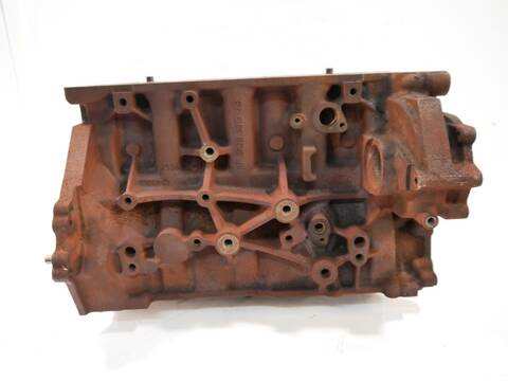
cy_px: 190
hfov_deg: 60.0
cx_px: 254
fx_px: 440
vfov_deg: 46.8
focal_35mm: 30
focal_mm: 15
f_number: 3.5
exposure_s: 1/60
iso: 1600
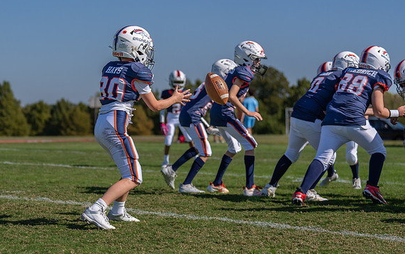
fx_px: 1148
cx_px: 110
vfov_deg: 12.6
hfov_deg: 19.9
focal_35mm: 104
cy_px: 130
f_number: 2.8
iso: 100
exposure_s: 1/4000
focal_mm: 70
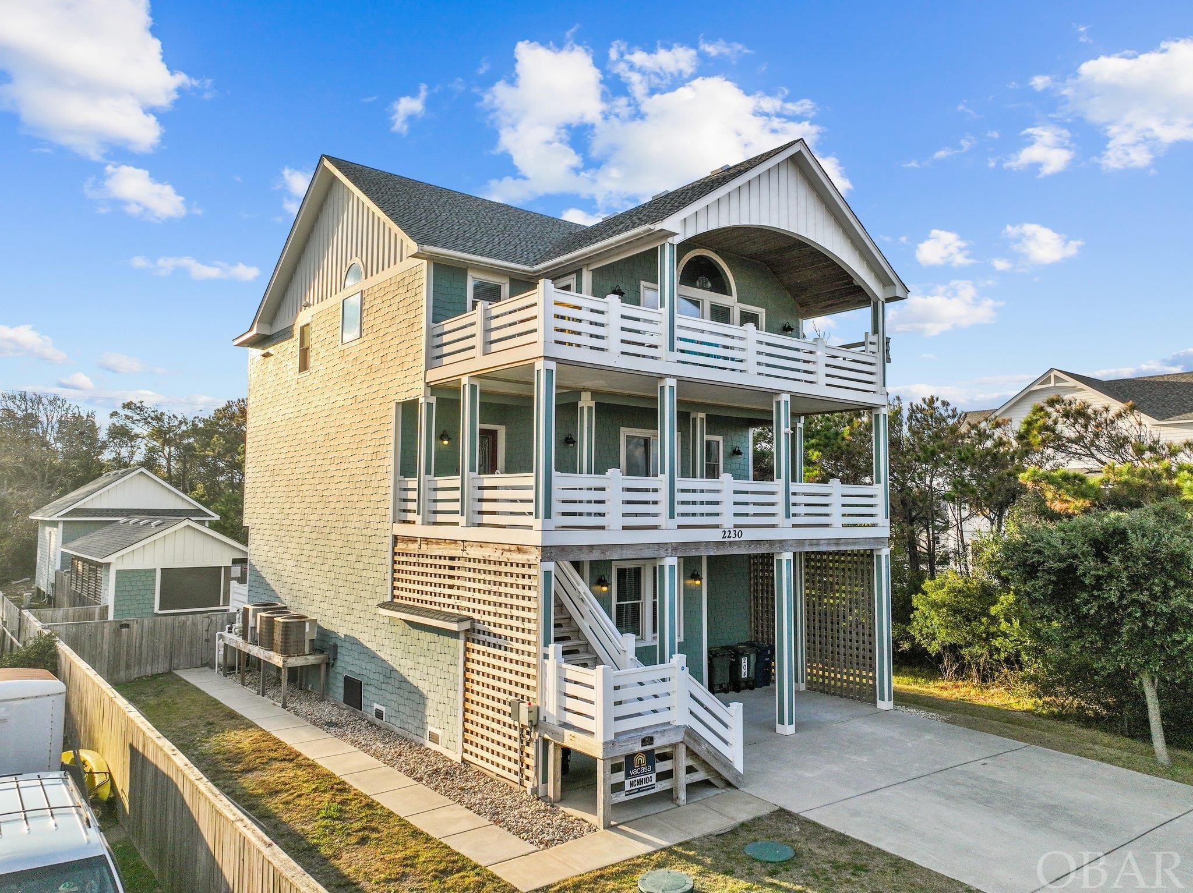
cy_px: 446
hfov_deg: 71.6
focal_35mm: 24
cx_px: 596
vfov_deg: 56.8
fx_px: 827
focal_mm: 12.29
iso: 280
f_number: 2.8
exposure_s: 1/2500
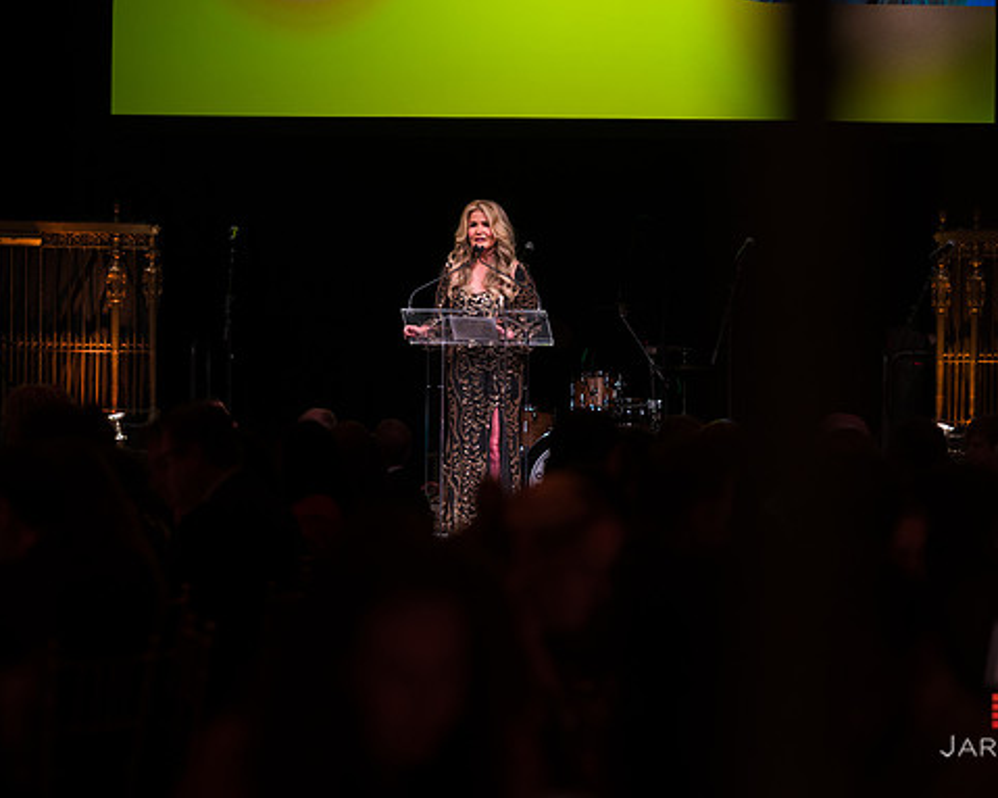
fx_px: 4695
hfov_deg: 12.1
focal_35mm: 159
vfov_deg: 9.7
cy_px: 400
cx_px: 535
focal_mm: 140
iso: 2000
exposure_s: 1/200
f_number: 4
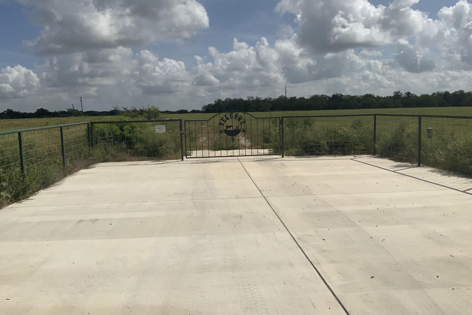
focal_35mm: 31
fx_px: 406
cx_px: 235
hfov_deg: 60.3
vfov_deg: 42.3
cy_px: 156
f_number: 1.8
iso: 20
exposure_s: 1/8621
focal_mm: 3
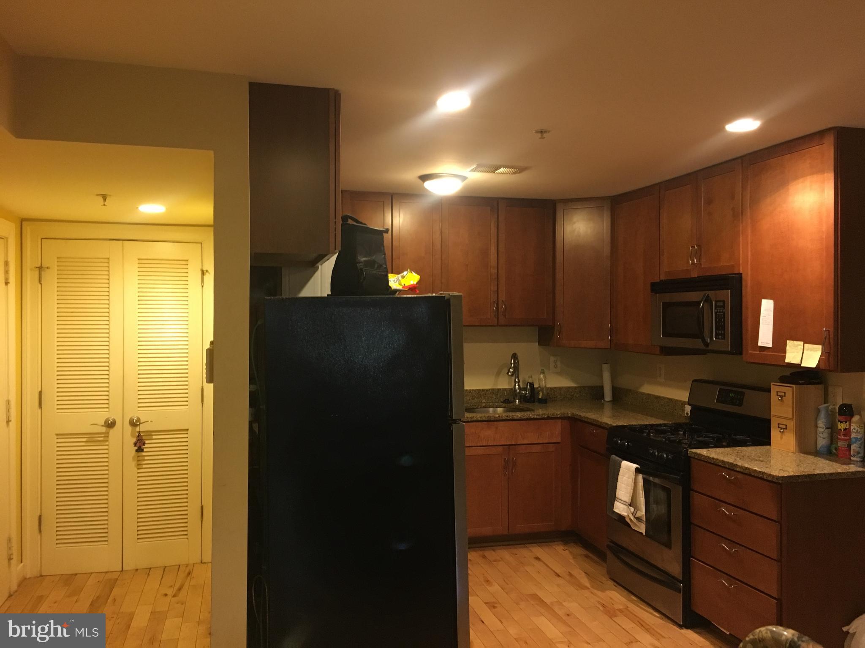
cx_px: 432
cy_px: 324
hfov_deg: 61.7
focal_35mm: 29
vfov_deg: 48.2
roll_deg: +0.9
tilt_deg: -0.9
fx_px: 725
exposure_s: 1/24
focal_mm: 4.15
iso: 200
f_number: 2.2
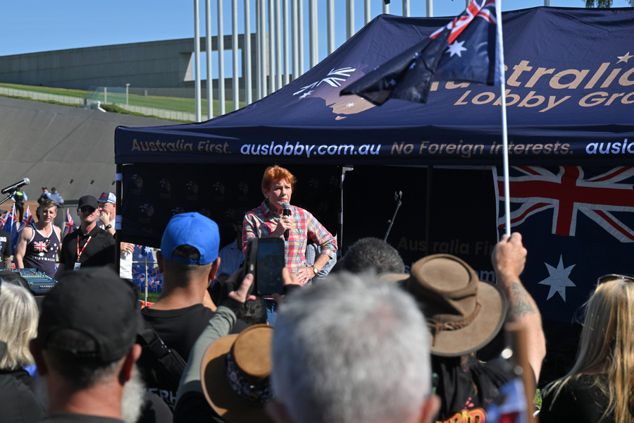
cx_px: 317
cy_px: 212
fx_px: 2201
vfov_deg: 11.0
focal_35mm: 125
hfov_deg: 16.4
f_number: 11
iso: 160
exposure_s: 1/320
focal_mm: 125
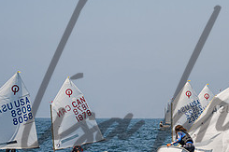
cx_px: 234
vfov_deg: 8.1
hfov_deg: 12.0
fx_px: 1074
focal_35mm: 169
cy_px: 112
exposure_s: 1/3200
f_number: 6
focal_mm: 70
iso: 320
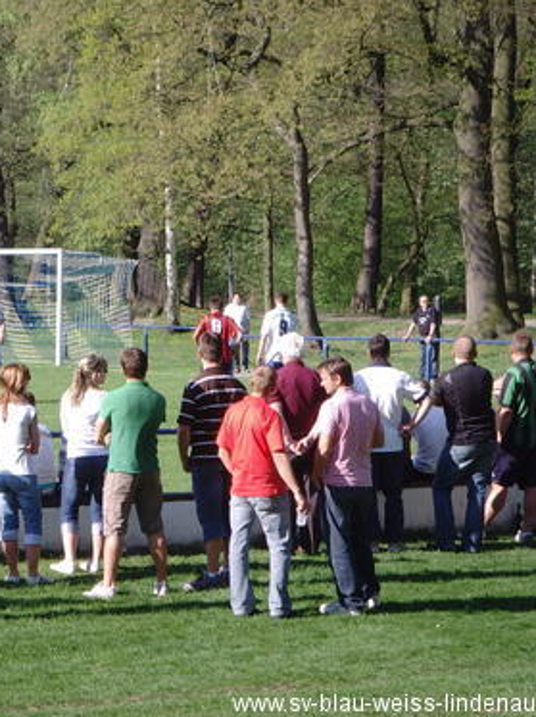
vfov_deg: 12.6
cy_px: 358
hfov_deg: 9.4
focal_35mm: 157
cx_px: 100
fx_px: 3247
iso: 80
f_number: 4.5
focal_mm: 19.8
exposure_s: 1/250
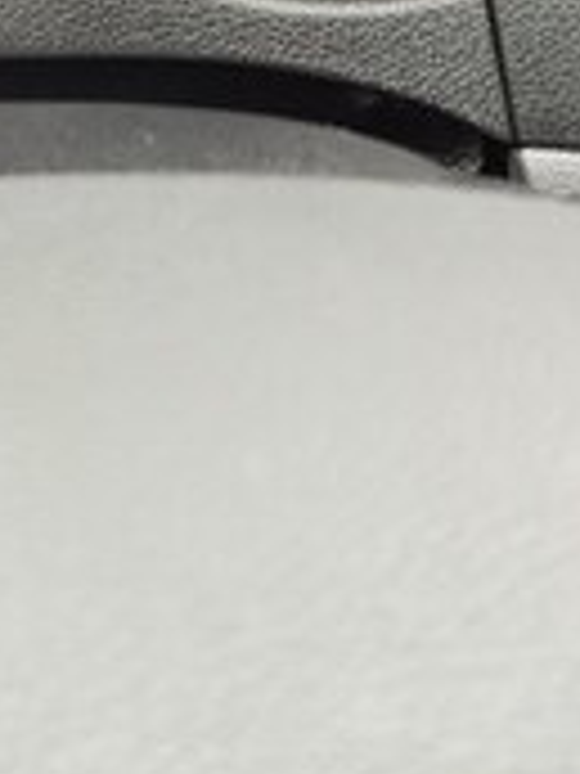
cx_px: -229
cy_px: -202
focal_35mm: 75
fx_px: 1676
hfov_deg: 18.0
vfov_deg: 23.3
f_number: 1.7
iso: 80
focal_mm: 4.2
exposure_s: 1/60
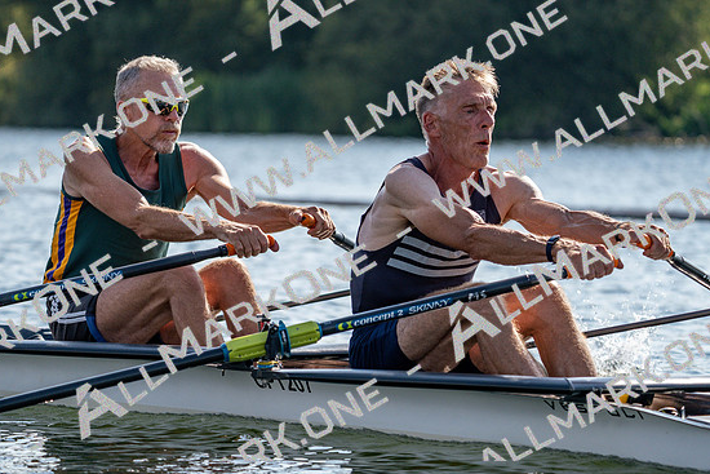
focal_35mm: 252
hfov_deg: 8.2
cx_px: 338
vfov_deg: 5.5
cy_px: 240
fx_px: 4971
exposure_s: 1/1600
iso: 250
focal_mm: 239
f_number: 5.6
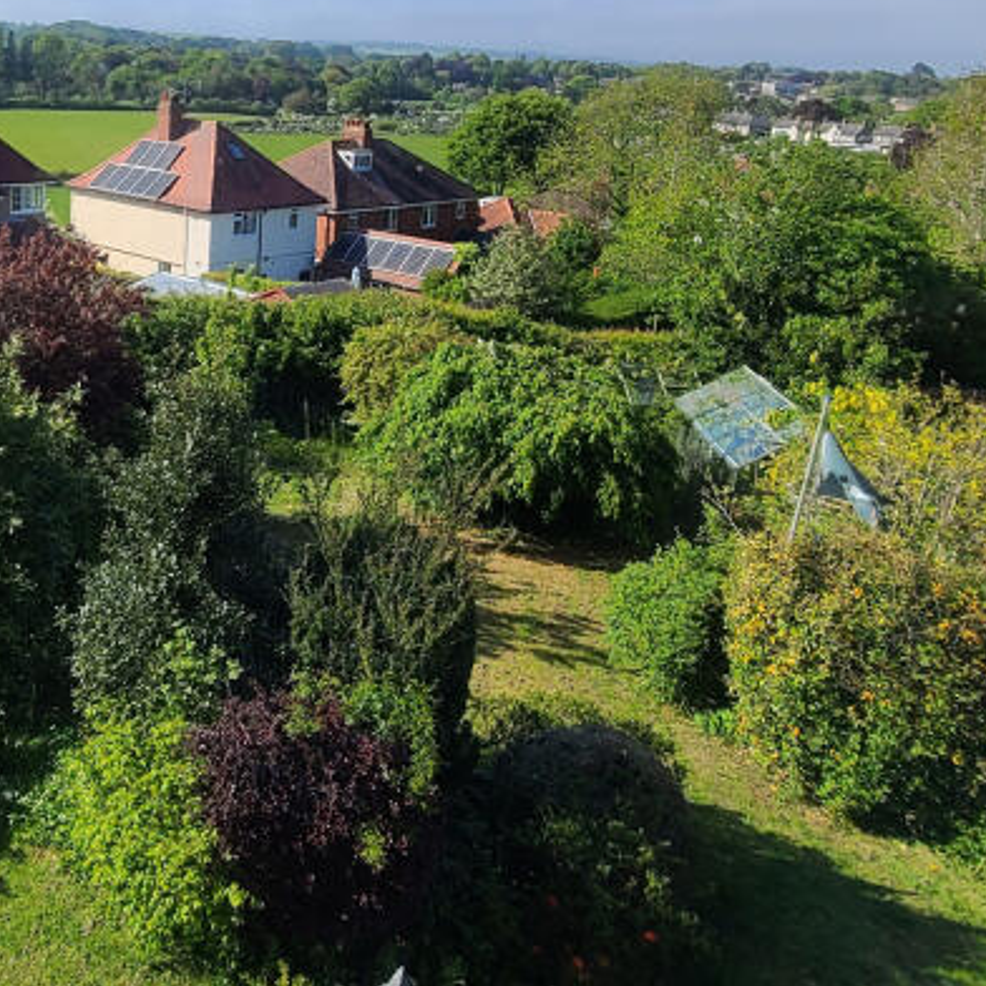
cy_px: 201
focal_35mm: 30
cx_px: 131
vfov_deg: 50.8
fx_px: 967
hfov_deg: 49.2
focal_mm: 2.2
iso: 50
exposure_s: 1/1248
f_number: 2.2
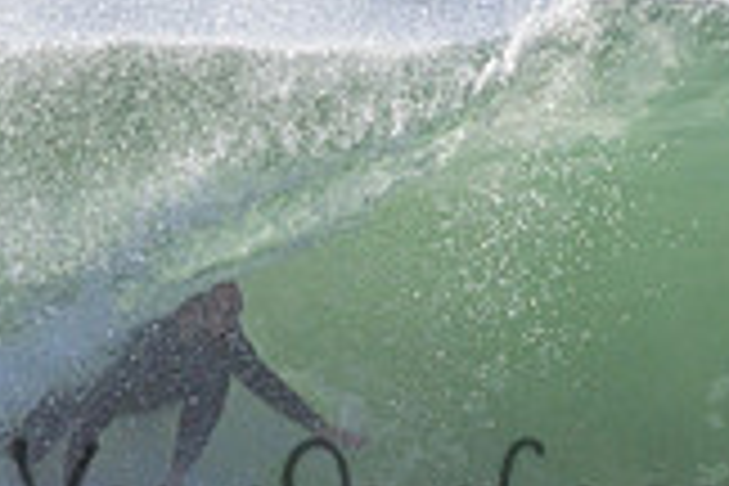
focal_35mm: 2856
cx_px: 477
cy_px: 470
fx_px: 57829
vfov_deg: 0.5
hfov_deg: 0.7
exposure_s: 1/2000
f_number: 11
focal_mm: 800
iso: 800
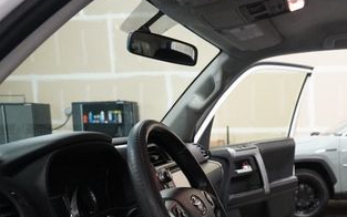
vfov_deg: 24.9
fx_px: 473
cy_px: 204
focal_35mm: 50
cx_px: 283
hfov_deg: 38.6
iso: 5000
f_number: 3.5
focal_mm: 16
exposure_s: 1/160
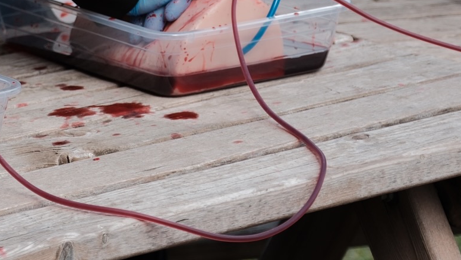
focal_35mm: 258
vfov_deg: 4.7
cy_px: 98
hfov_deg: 8.2
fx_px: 3155
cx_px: -188
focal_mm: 55
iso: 100
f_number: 2.8
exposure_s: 1/800
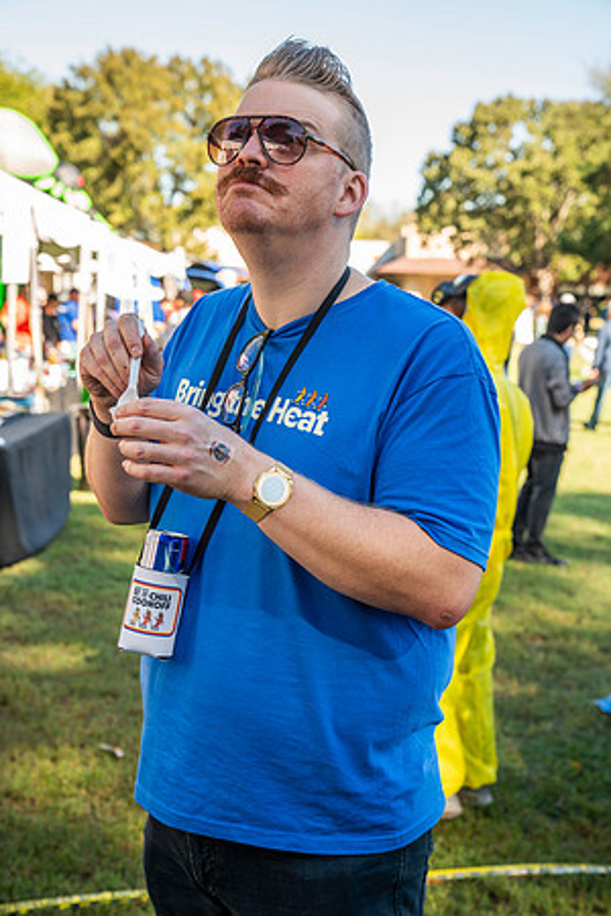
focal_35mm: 55
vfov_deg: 36.2
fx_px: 1400
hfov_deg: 24.6
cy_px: 458
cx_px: 306
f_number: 5
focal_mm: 55
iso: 160
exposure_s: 1/125
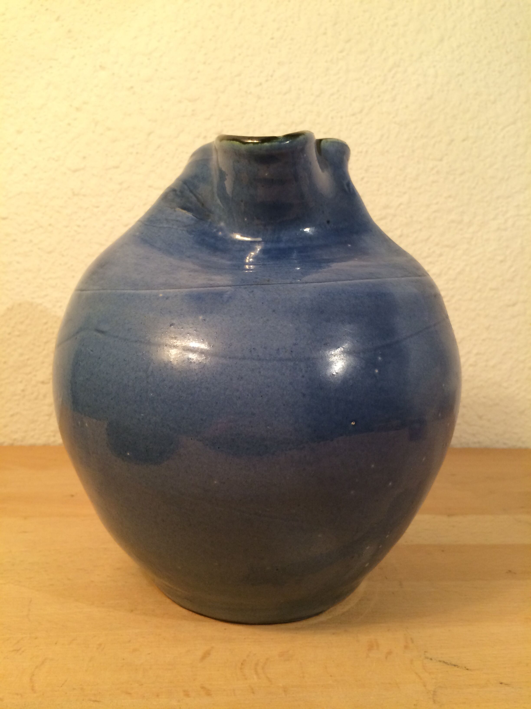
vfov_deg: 61.7
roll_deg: -0.7
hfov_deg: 48.2
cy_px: 354
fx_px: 593
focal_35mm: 29
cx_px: 266
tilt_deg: -10.3
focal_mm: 4.15
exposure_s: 1/33
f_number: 2.2
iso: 64
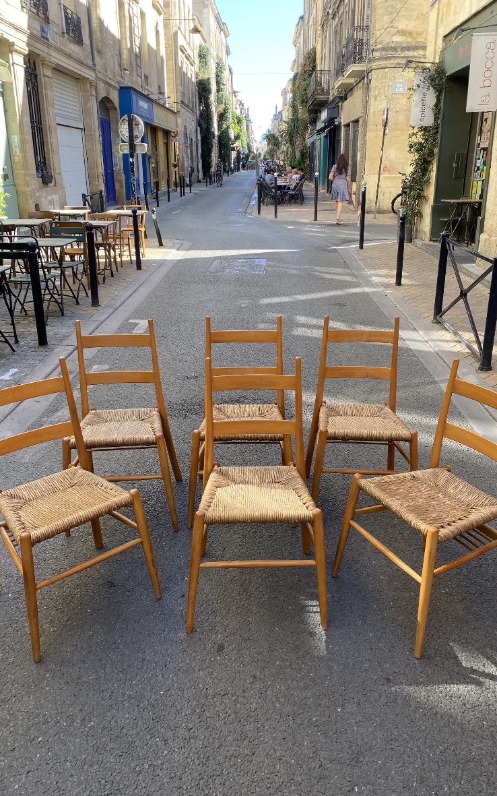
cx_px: 246
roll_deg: +1.5
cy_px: 400
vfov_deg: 66.5
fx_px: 607
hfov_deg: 44.5
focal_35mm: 28
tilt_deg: -19.3
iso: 32
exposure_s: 1/222
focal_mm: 4.25
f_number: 1.8
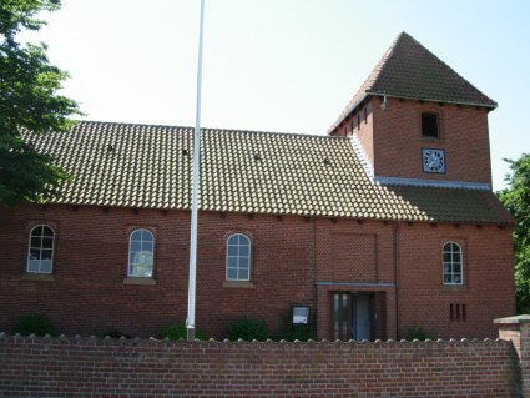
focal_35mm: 36
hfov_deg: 51.3
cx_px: 265
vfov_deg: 39.7
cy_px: 199
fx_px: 551
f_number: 3.8
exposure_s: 1/287
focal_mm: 7.5
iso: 50
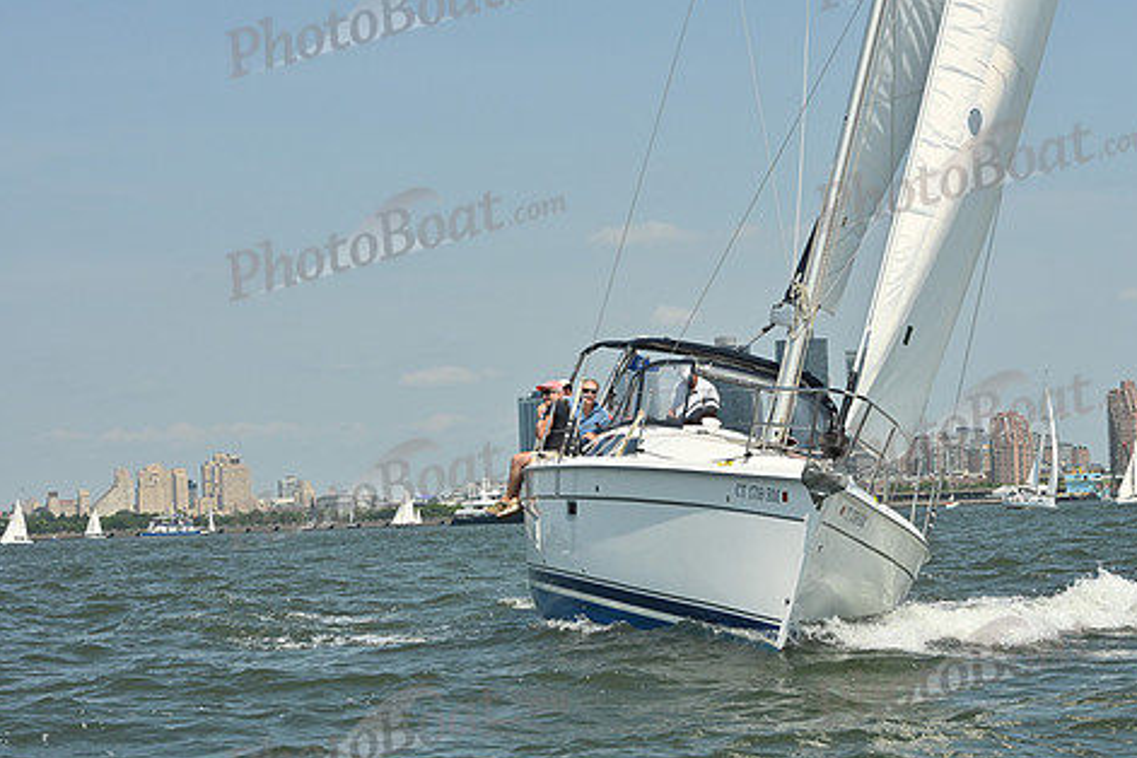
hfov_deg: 21.2
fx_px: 3032
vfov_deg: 14.2
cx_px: 693
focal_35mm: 96
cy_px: 330
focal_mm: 78
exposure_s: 1/1250
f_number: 10
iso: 320
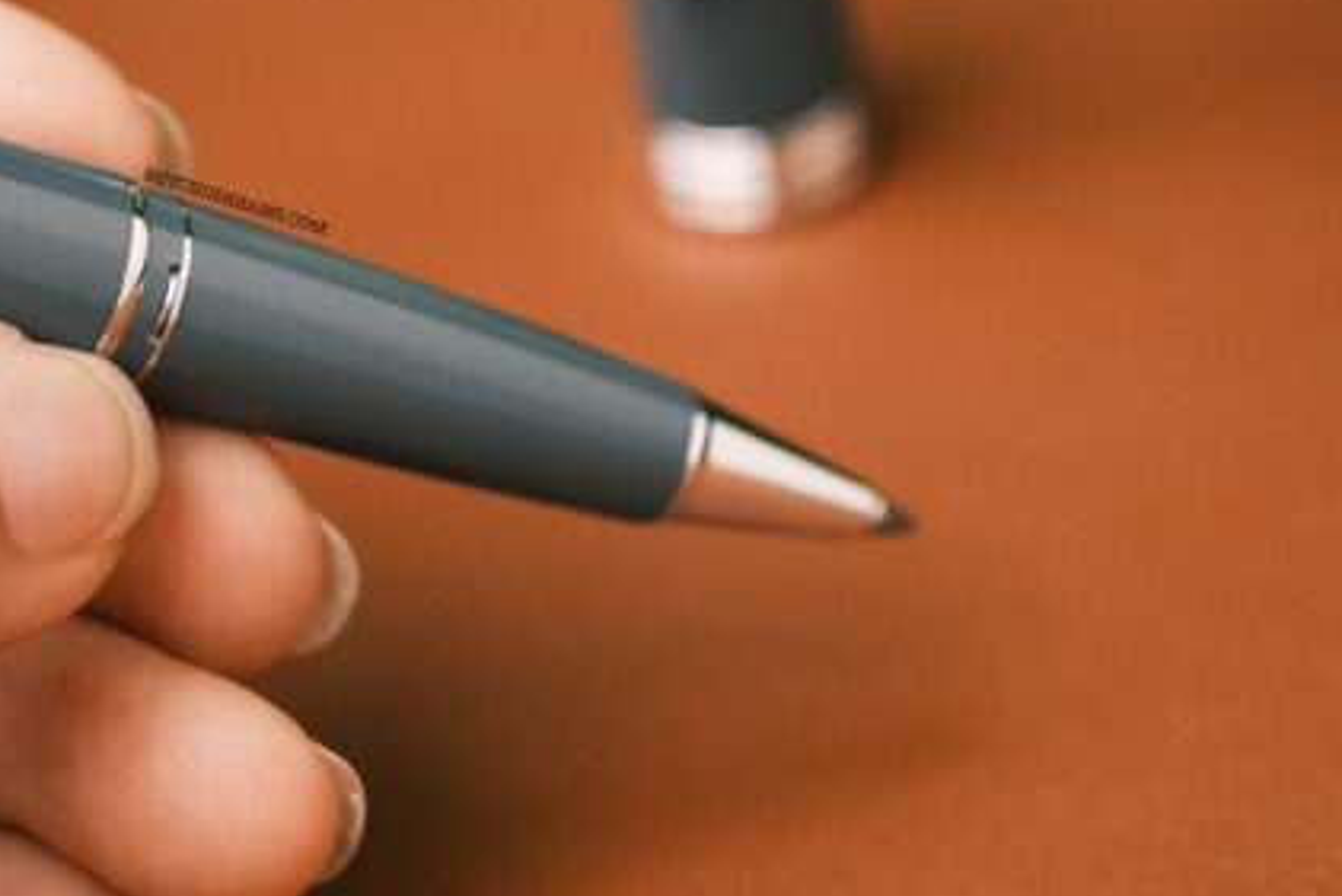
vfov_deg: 6.3
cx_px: 41
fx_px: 8166
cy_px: 199
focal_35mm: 219
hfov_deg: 9.3
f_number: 2.8
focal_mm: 60
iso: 1600
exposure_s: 1/1600
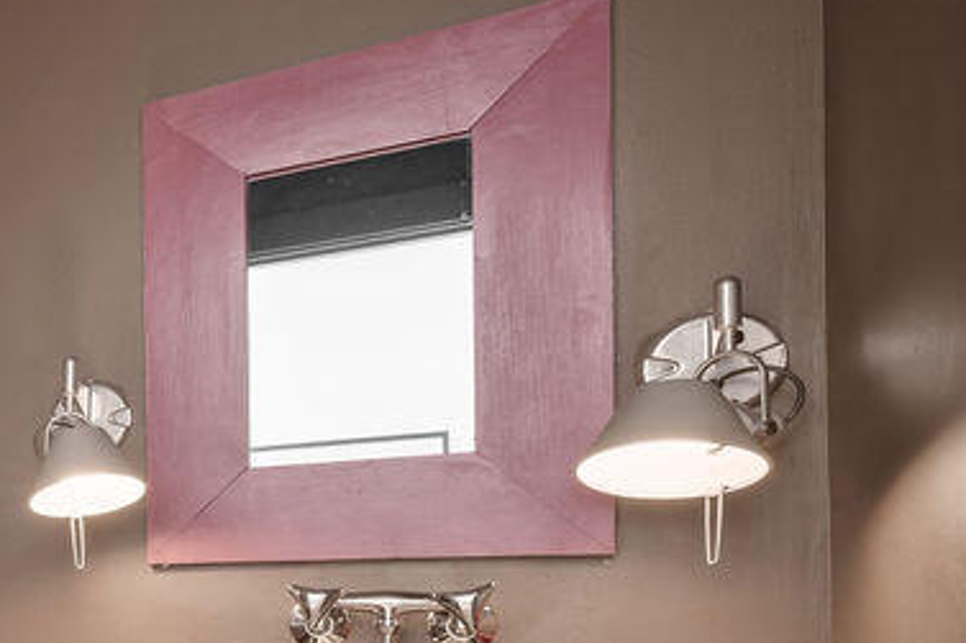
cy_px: 590
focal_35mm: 39
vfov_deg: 32.1
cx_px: -315
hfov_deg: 33.9
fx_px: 1056
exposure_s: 4
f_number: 10
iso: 250
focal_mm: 14.5
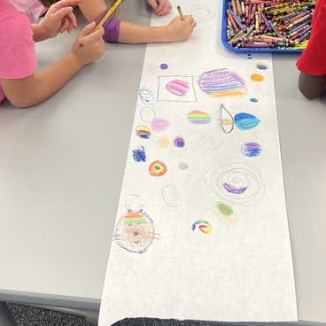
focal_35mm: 50
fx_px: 533
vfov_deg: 34.0
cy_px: 136
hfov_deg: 34.0
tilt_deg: -45.4
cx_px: 180
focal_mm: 5.7
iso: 64
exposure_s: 1/120
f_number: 1.5
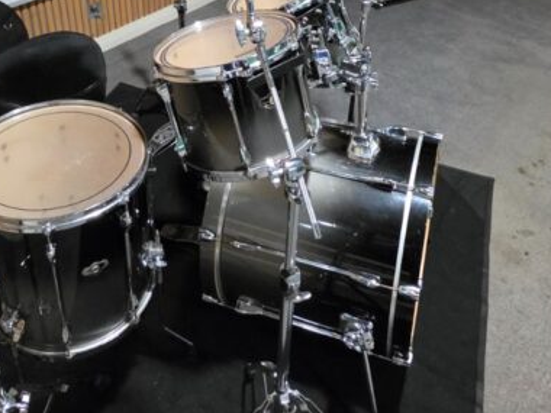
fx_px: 557
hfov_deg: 52.2
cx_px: 216
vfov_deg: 38.0
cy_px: 42
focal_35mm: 35
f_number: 1.9
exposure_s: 1/50
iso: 1250
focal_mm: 2.2
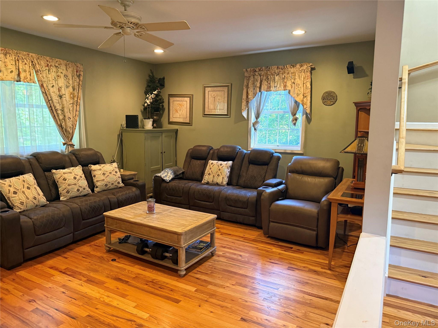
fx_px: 304
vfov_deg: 56.8
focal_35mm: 24
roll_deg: -0.4
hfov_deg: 71.6
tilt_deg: -6.8
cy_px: 164
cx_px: 219
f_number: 1.78
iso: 320
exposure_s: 1/60
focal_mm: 6.76
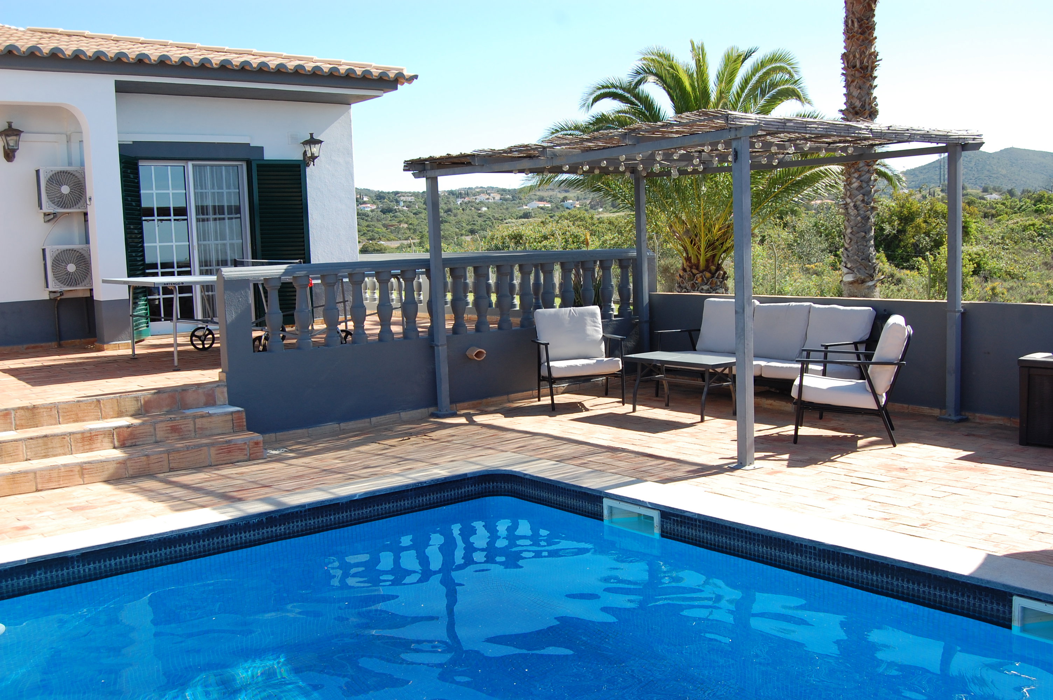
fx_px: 1052
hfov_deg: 53.2
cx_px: 526
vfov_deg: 36.8
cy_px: 350
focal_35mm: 36
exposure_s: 1/250
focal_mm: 24
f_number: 8
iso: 200
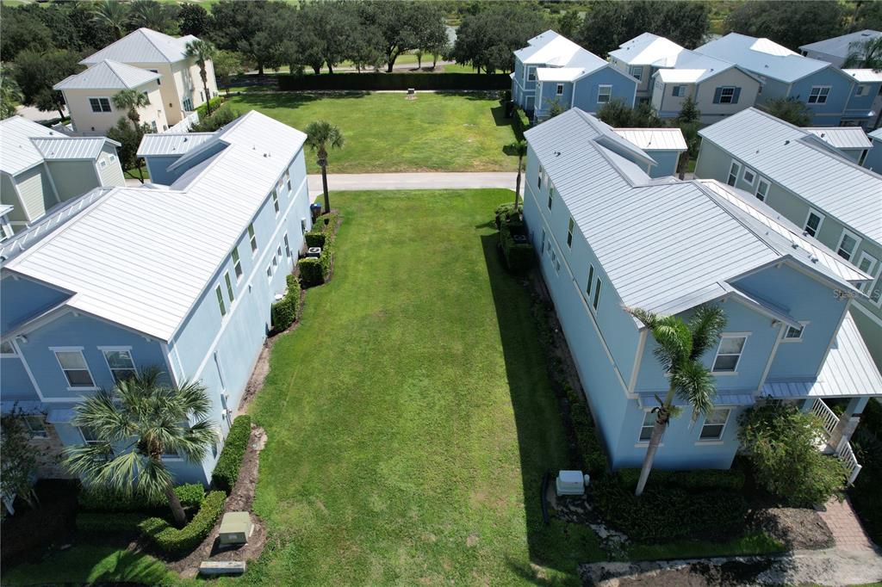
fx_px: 539
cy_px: 294
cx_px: 441
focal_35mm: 22
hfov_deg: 78.6
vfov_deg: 57.2
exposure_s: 1/2500
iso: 110
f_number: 2.8
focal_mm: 8.38
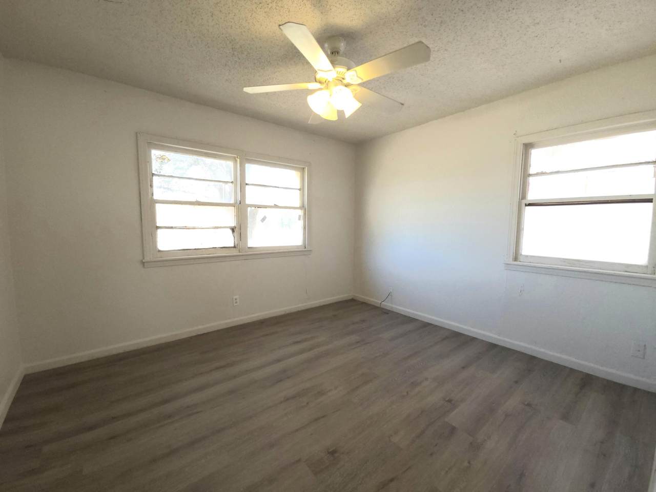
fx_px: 246
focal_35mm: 13
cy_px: 246
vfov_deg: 89.9
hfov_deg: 106.2
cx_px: 328
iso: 200
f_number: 2.2
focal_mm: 2.2
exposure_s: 1/120
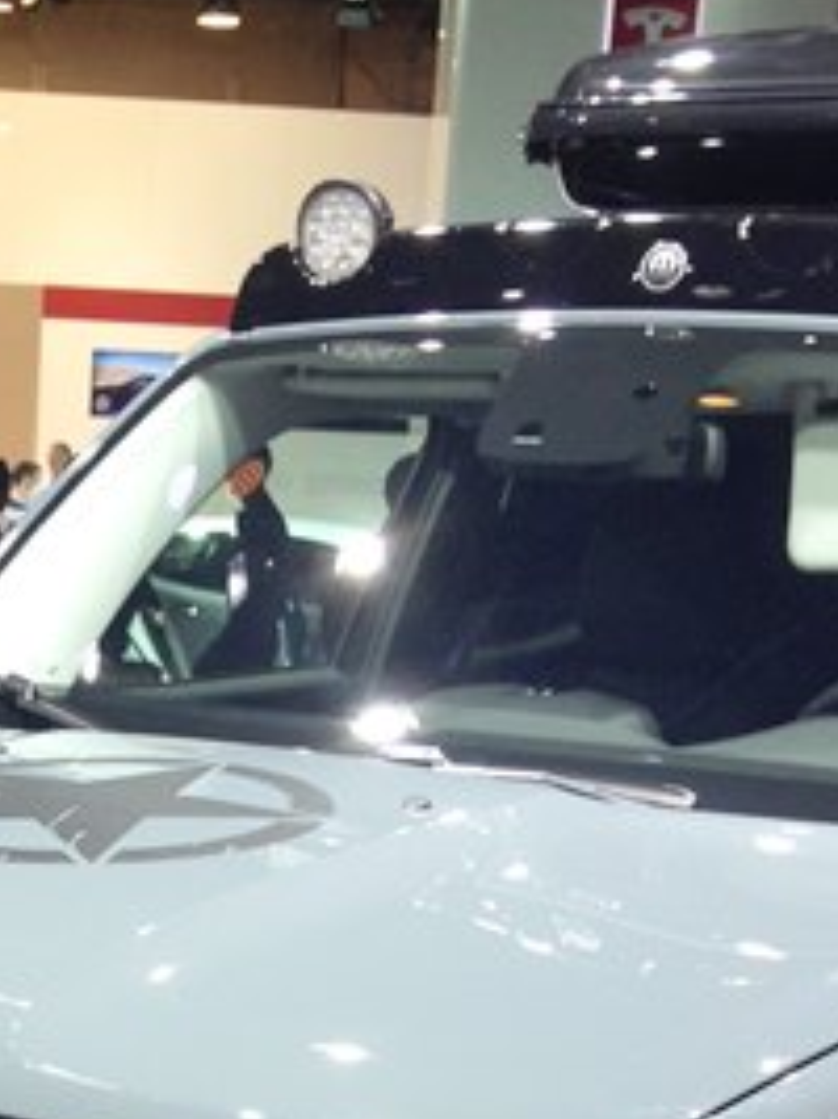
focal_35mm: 84
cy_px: 1303
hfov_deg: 17.3
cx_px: 59
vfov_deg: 21.8
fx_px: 2714
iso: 64
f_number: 2.4
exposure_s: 1/60
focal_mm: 4.28
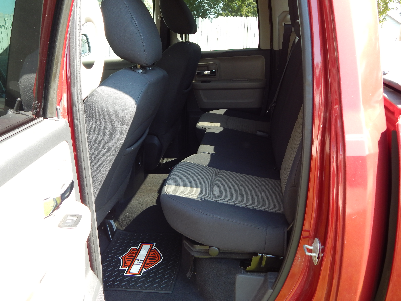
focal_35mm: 35
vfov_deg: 40.7
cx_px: 200
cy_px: 150
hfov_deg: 52.6
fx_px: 405
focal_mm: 6.1
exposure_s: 1/100
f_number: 3.3
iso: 125
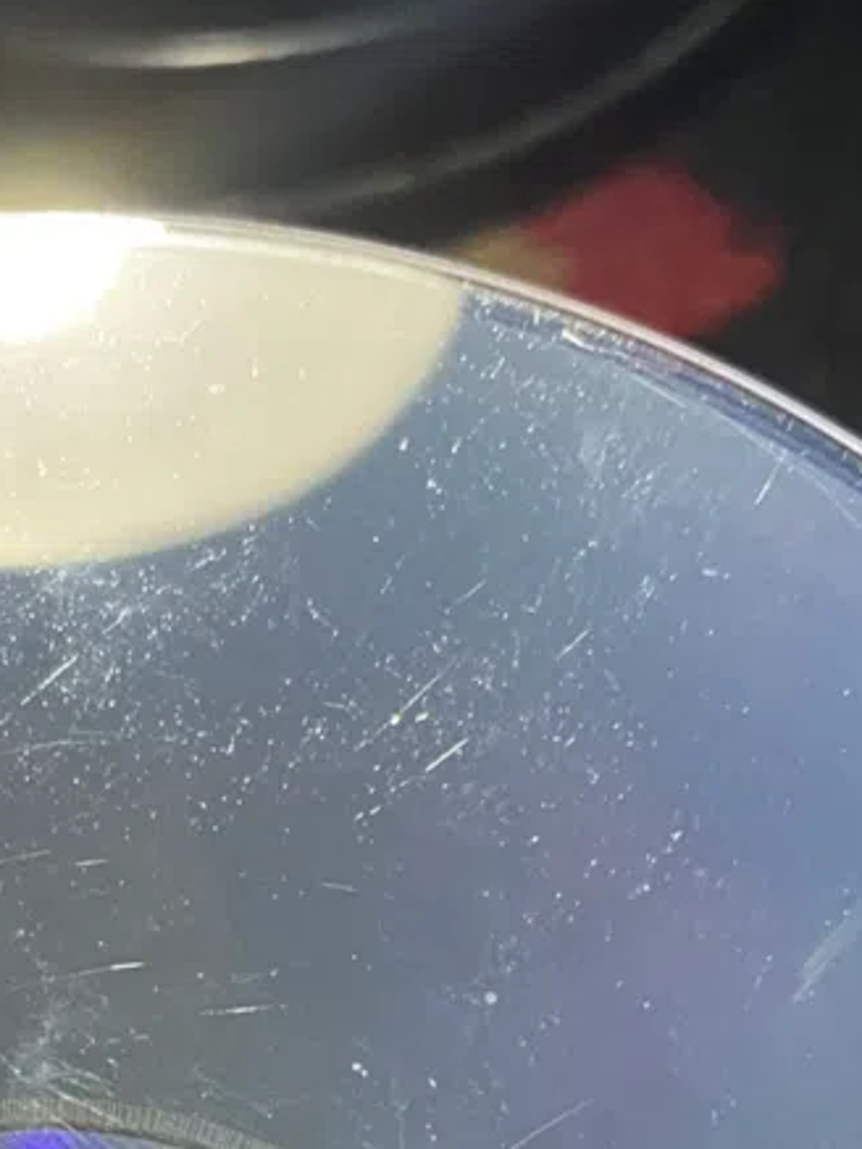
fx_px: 2589
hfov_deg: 18.6
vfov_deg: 22.4
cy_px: 1484
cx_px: 79
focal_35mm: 78
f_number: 1.8
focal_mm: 4.25
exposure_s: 1/50
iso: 400
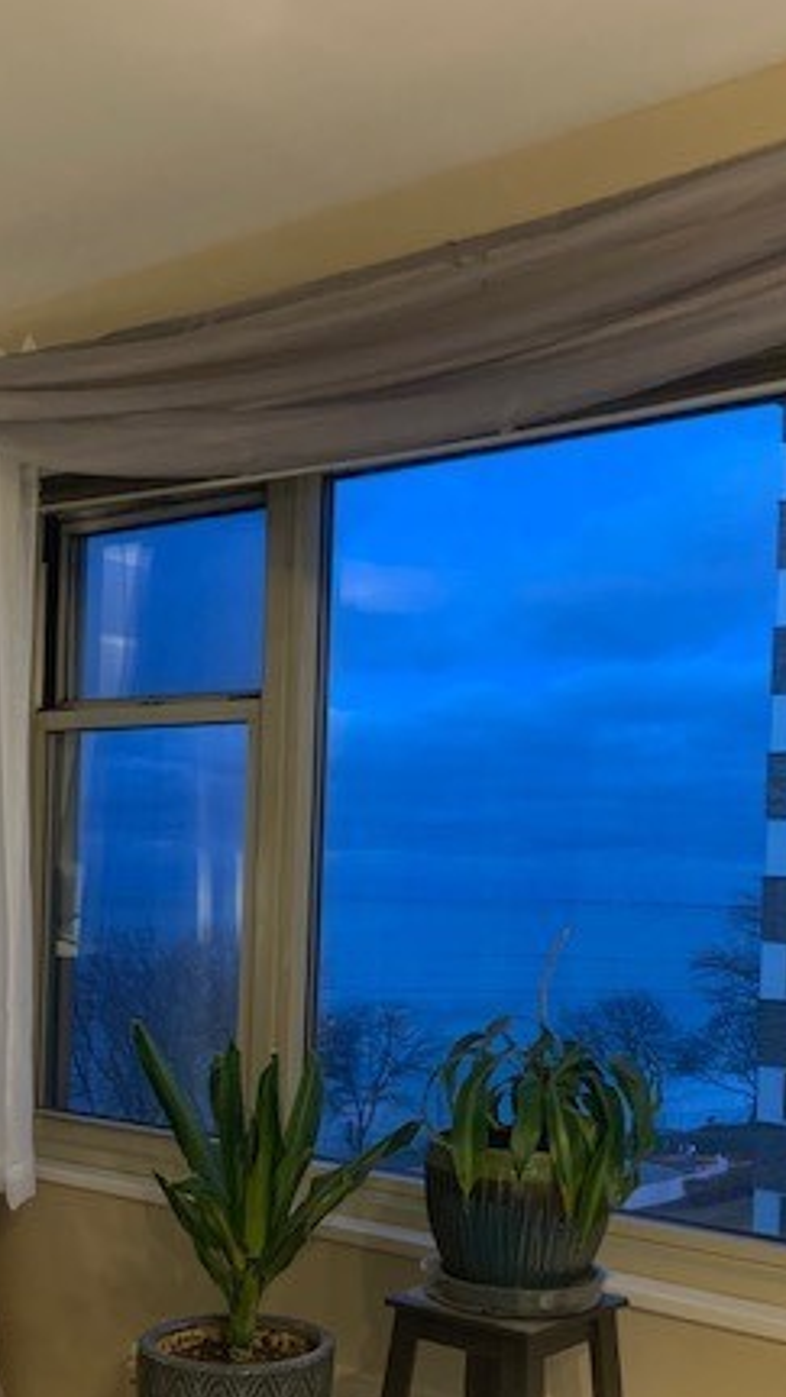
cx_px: 479
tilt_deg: -0.5
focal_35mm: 42
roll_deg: -1.8
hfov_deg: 28.3
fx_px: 1556
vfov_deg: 47.4
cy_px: 951
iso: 400
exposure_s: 1/40
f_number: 1.8
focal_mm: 4.25
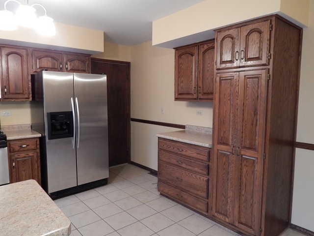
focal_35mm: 25
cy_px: 118
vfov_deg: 54.9
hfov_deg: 69.4
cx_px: 157
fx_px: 227
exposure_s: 1/20
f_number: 3.1
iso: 400
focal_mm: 4.5
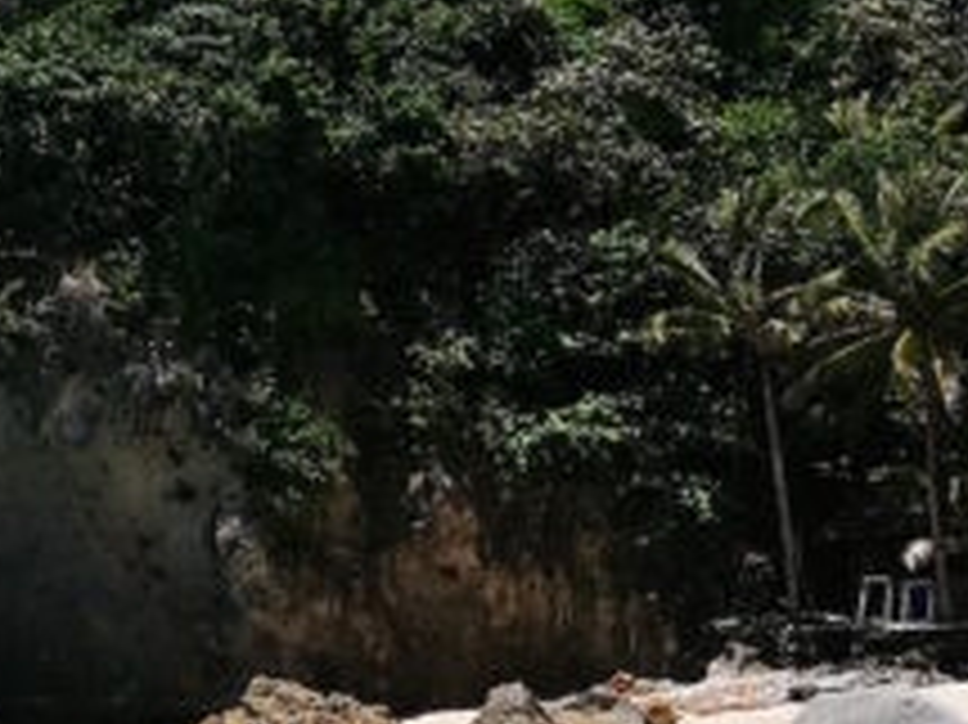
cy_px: 618
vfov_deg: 16.6
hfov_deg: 21.5
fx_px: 2459
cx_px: -9
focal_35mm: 88
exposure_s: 1/1222
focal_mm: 4.5
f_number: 2.2
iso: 50
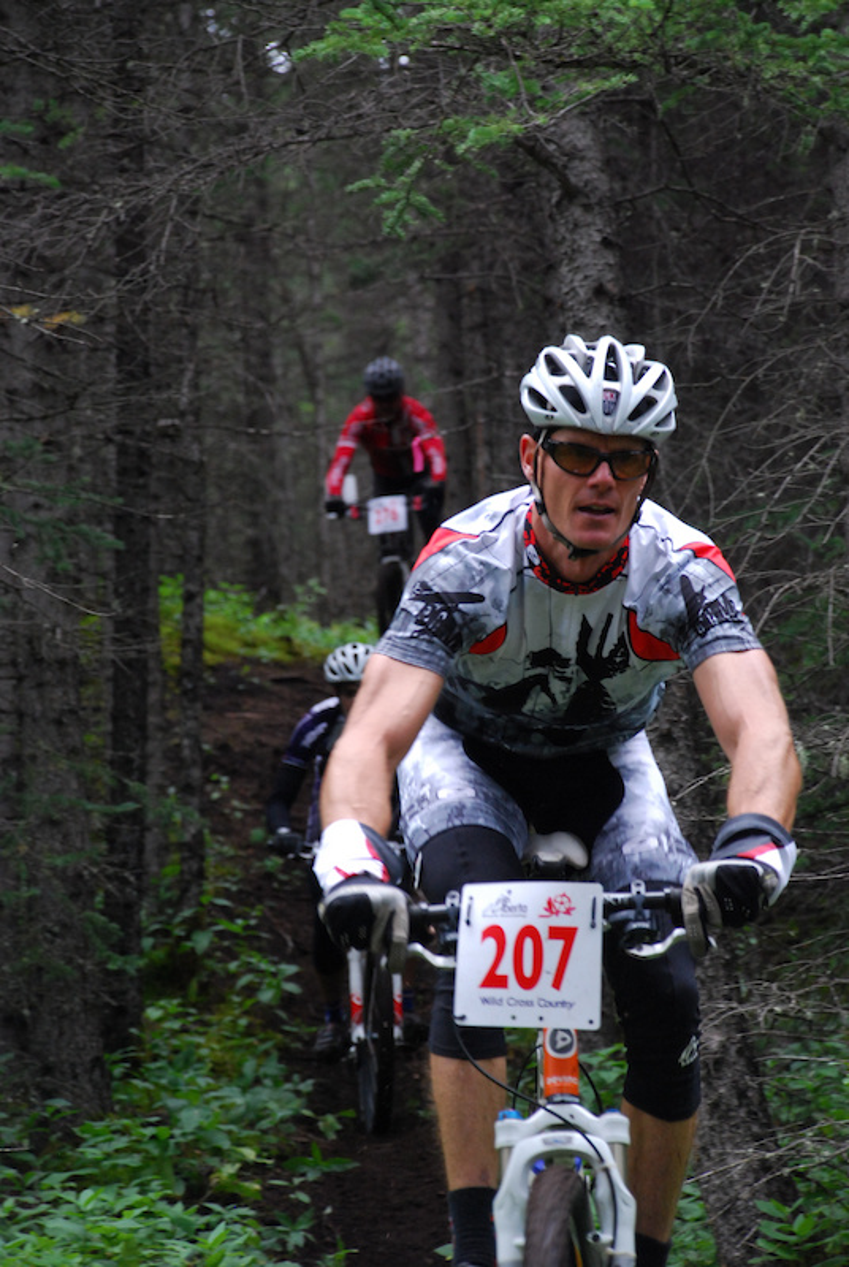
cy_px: 634
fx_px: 5023
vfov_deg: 14.4
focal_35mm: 142
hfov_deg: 9.7
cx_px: 424
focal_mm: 95
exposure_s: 1/125
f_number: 5.6
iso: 800
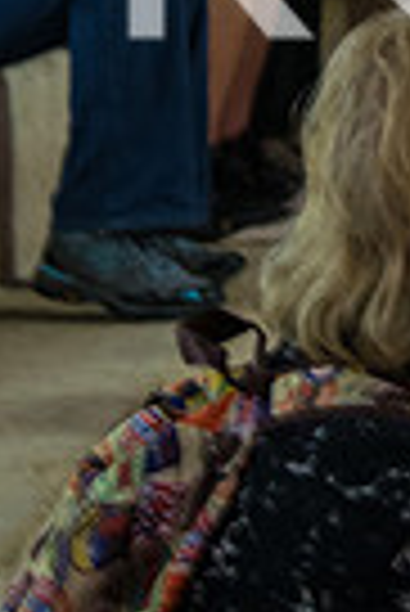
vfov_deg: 14.4
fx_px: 2368
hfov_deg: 9.7
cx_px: 523
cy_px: -90
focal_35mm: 139
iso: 3200
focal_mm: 42
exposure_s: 1/15
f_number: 2.8
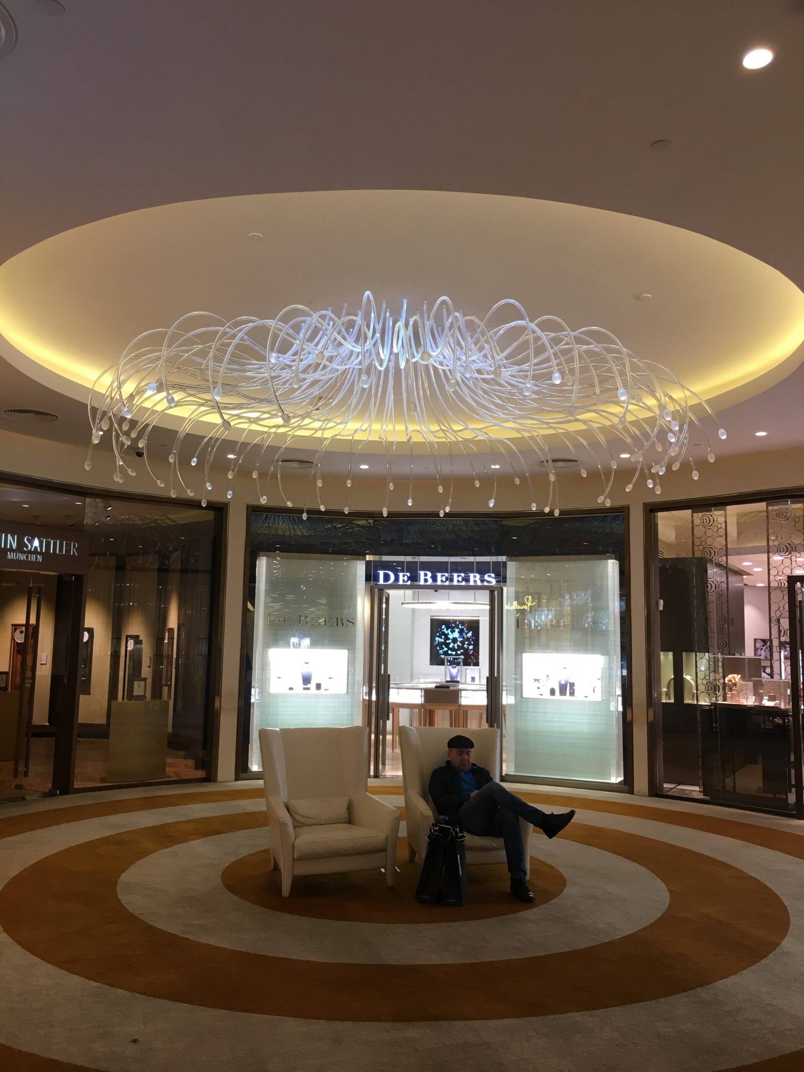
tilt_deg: +7.9
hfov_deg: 48.2
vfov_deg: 61.7
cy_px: 536
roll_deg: -0.5
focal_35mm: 29
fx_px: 898
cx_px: 402
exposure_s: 1/33
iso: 50
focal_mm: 4.15
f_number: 2.2
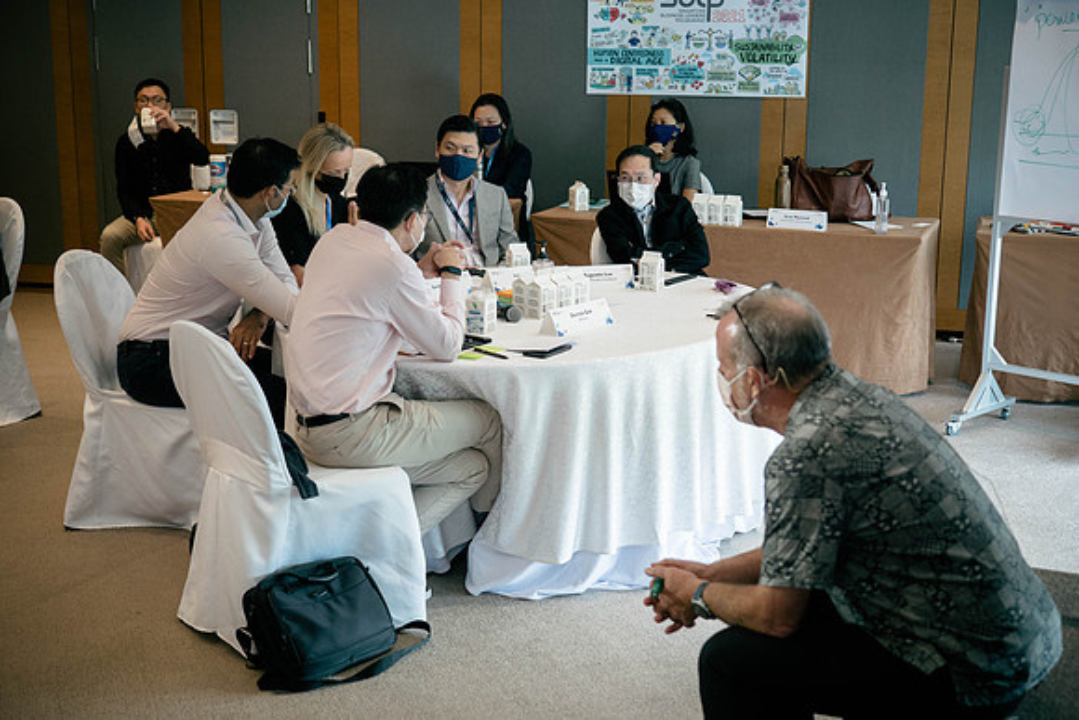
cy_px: 360
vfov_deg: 25.5
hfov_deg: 37.5
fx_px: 1590
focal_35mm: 53
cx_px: 540
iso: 400
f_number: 1.7
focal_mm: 25
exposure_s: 1/100
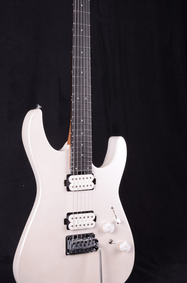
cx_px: 86
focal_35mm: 59
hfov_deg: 22.9
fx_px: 462
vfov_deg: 33.8
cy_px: 105
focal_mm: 26
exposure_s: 1/200
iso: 200
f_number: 13
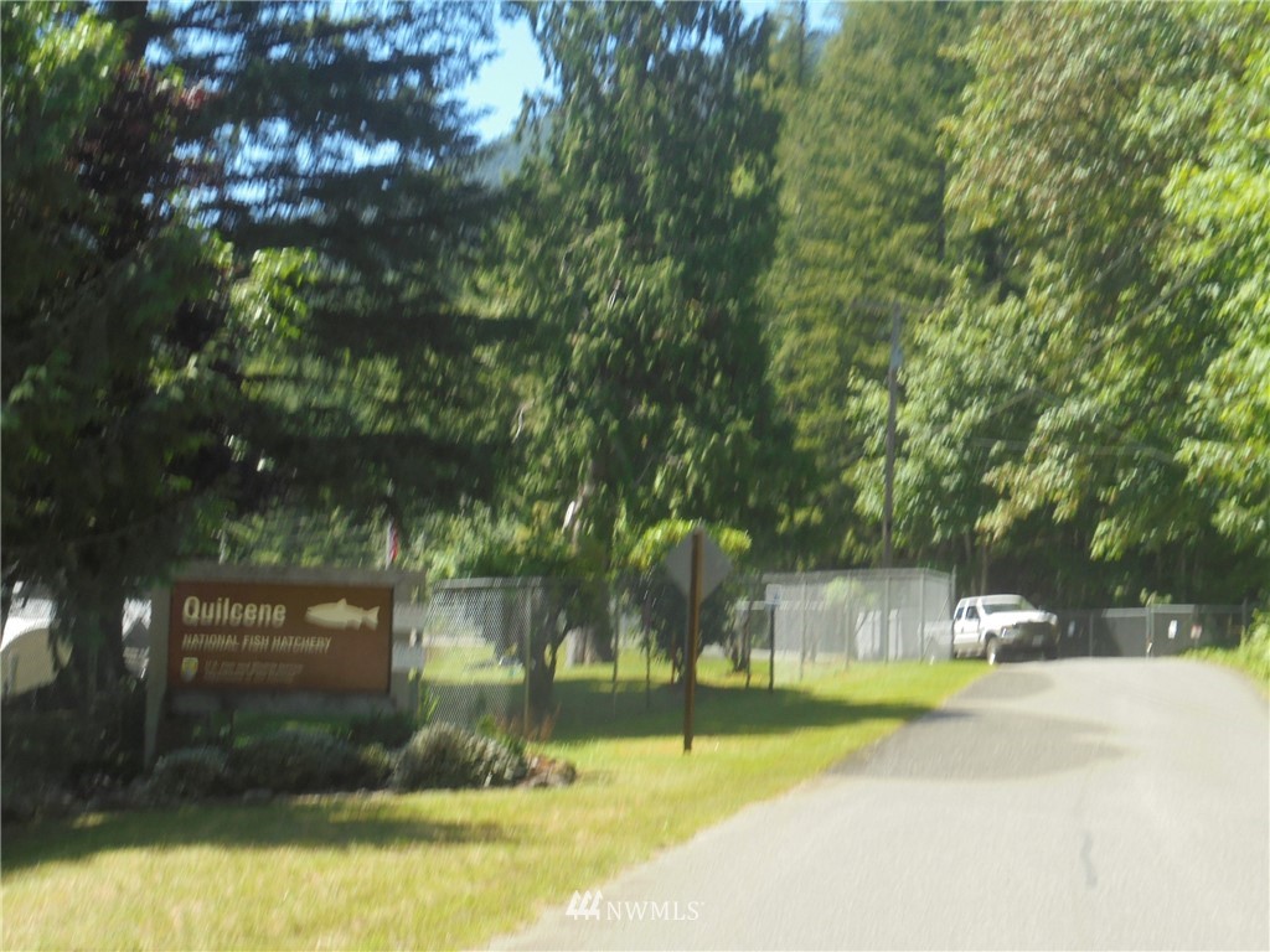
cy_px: 476
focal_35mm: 56
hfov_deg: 34.3
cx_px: 635
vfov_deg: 26.1
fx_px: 2055
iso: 100
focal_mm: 10.1
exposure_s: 1/160
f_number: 5.2
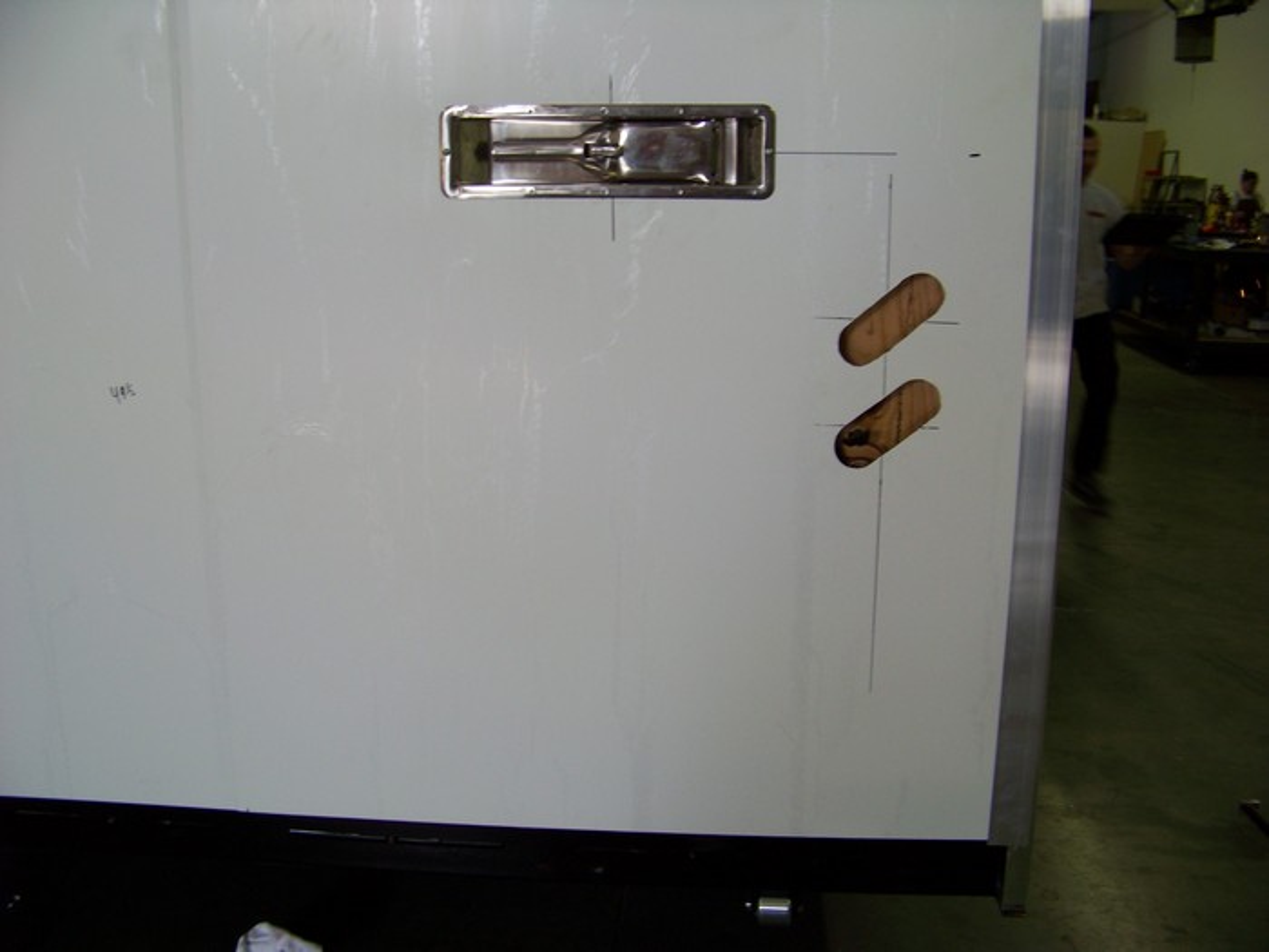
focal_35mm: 36
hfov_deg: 51.4
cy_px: 476
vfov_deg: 39.7
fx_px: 1320
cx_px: 634
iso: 72
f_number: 2.8
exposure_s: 1/30
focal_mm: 5.85
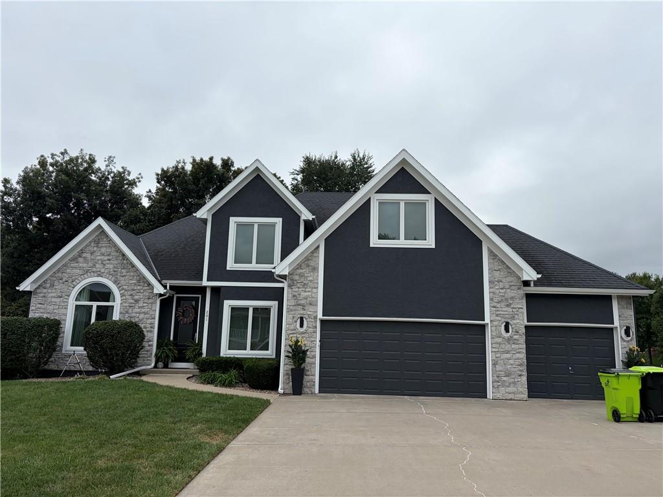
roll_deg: -1.5
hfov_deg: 67.3
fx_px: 498
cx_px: 332
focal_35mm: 26
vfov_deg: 53.1
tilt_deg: +10.8
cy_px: 248
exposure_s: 1/3125
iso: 50
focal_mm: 5.96
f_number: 1.6
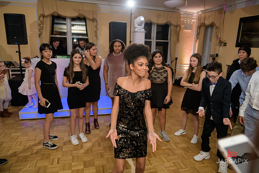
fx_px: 173
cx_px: 130
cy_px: 86
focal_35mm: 24
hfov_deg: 73.7
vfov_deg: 53.2
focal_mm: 24
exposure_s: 1/125
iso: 800
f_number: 3.2
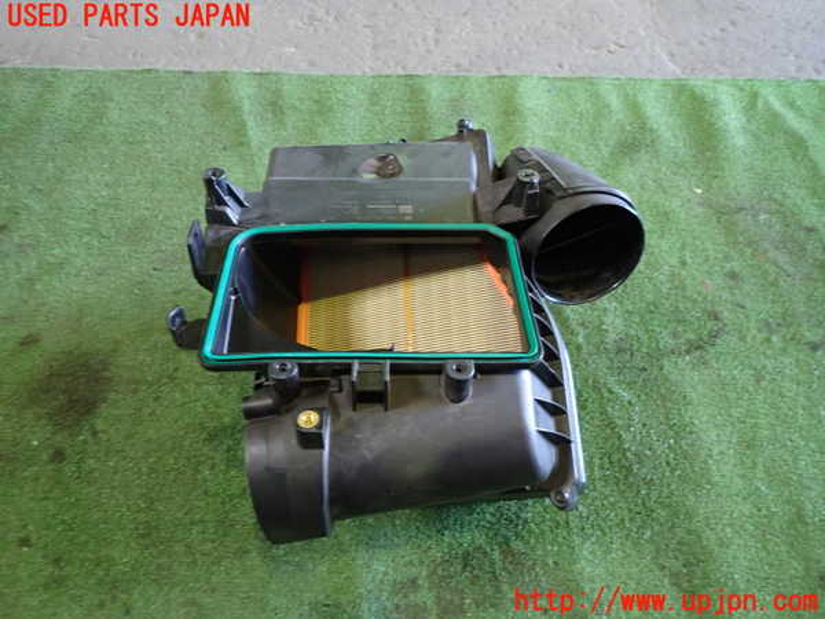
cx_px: 412
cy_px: 310
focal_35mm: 25
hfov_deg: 69.4
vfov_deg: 54.9
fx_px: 596
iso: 400
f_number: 2
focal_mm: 4.5
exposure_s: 1/30
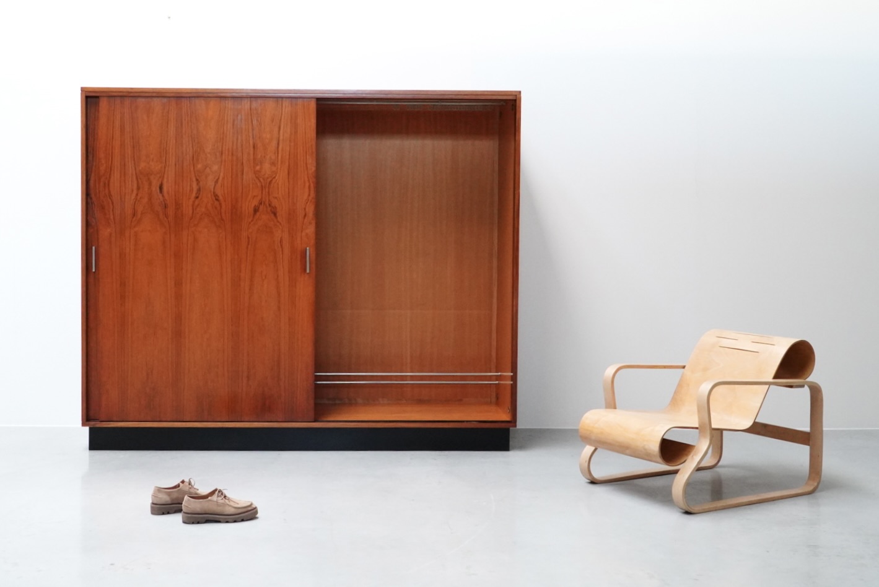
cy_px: 294
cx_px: 440
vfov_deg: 36.9
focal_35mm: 36
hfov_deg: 53.1
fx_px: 880
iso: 3200
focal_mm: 24
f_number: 9
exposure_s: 1/40
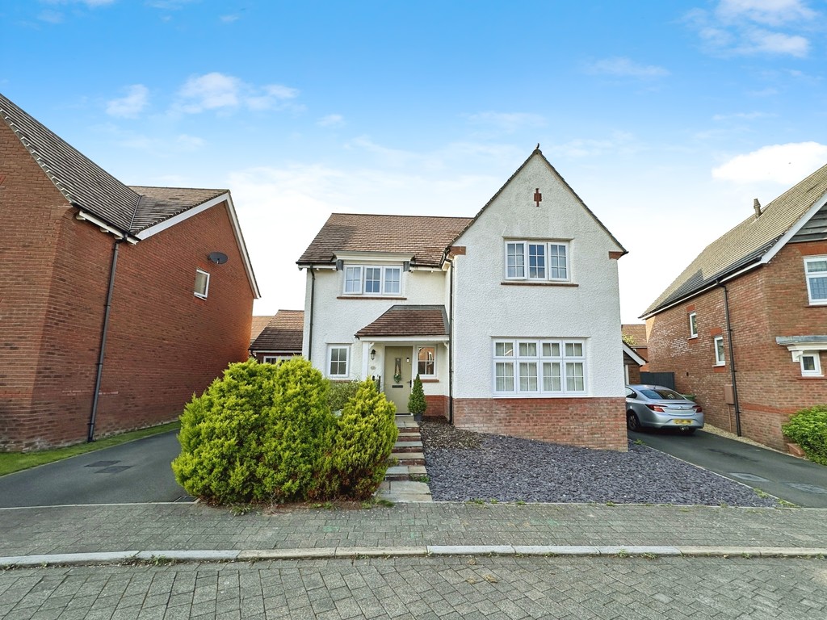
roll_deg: +0.5
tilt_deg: +9.6
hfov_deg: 102.1
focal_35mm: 14
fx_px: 334
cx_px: 414
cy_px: 310
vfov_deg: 85.7
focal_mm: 2.22
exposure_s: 1/812
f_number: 2.2
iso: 40
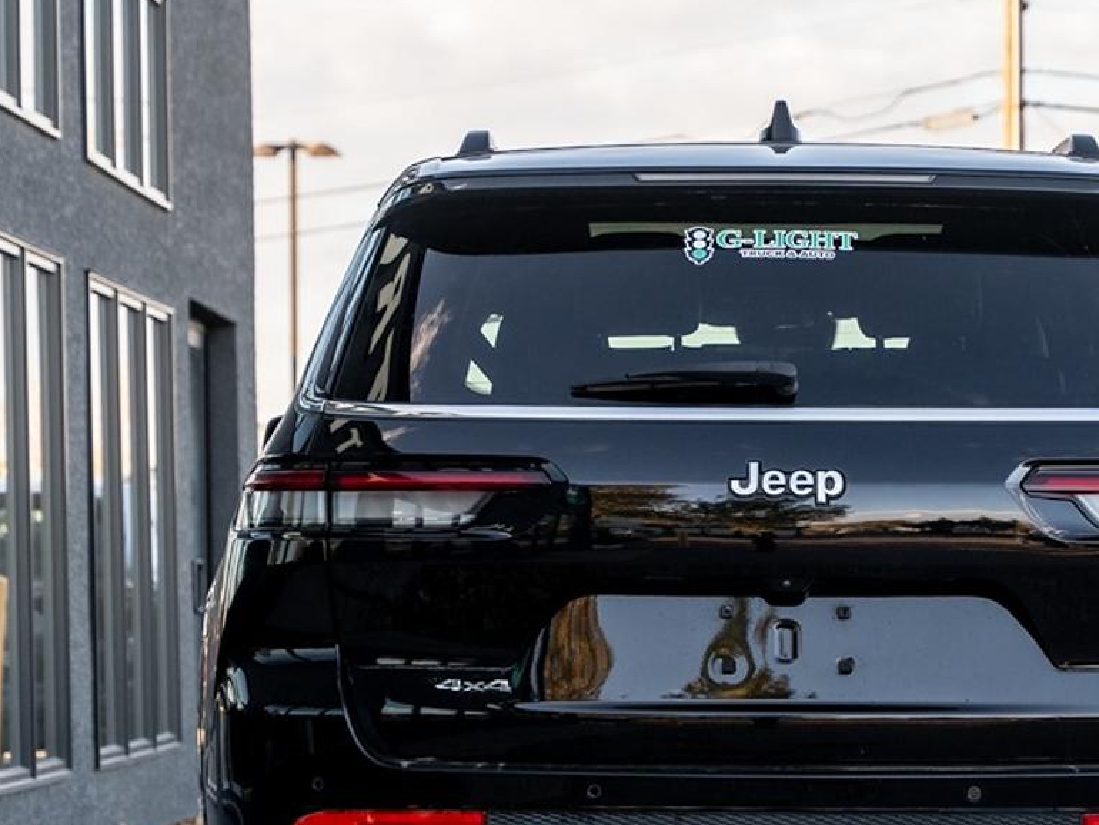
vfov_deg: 9.9
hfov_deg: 13.1
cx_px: 766
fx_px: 4764
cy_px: 546
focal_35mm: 150
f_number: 4
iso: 200
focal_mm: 63.7
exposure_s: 1/250
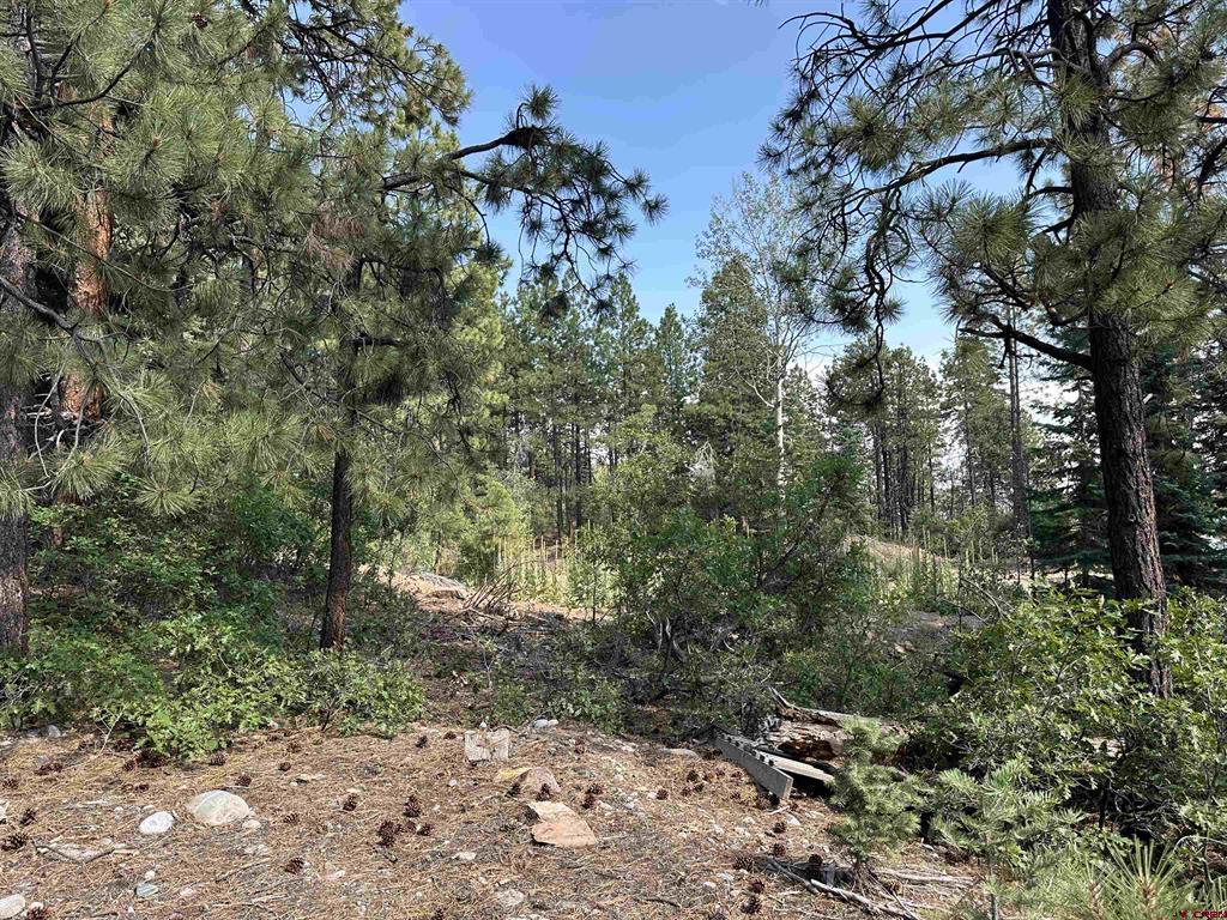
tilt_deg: +3.8
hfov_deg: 71.6
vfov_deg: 56.8
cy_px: 460
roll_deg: +1.4
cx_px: 614
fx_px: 851
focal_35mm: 24
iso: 80
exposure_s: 1/935
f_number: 1.78
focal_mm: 6.86
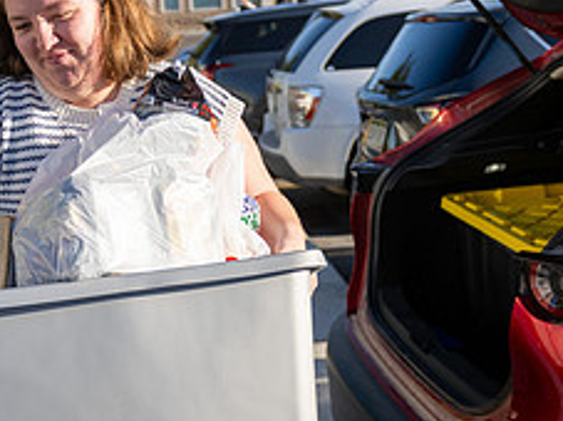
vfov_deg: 24.8
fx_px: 959
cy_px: 217
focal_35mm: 59
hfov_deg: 32.6
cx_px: 216
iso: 200
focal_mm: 24
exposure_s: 1/2500
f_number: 2.8
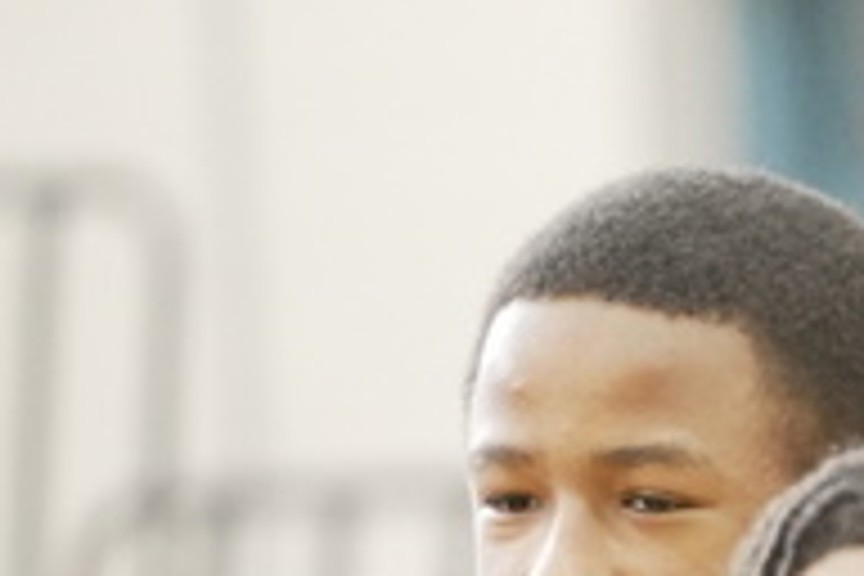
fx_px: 25582
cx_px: 1755
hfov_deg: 1.9
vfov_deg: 1.3
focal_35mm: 1066
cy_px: 1228
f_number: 3.2
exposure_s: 1/1250
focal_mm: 200
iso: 8000
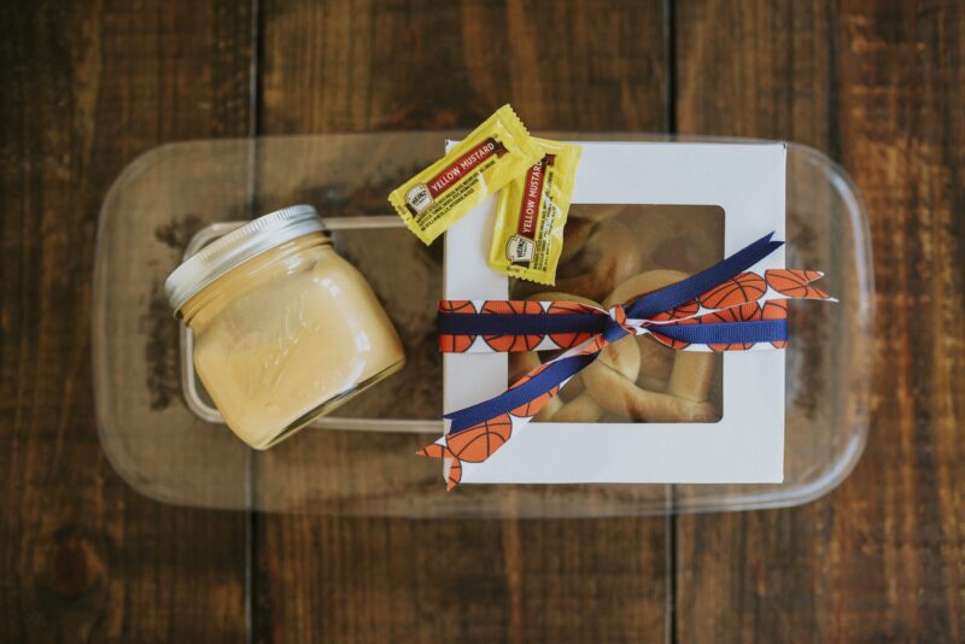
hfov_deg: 54.4
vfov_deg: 37.9
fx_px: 938
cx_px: 482
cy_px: 322
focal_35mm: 35
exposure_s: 1/640
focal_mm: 35
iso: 640
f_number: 2
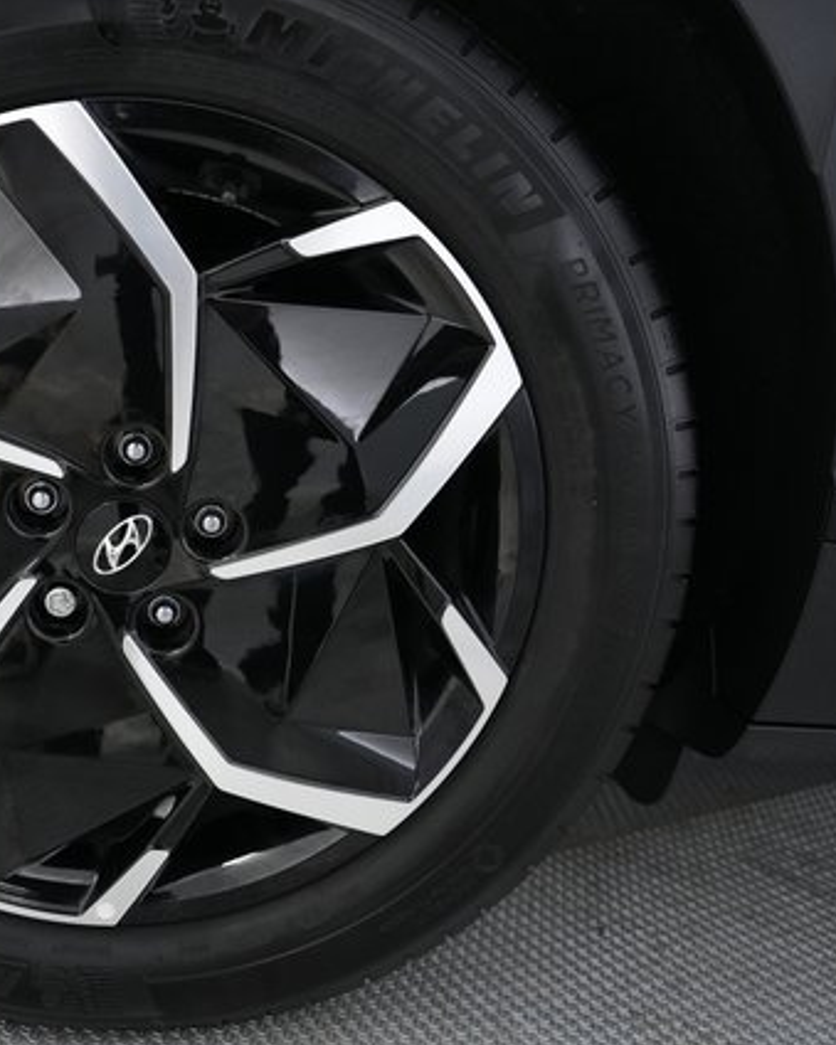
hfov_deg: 41.4
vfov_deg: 52.9
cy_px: 522
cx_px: 163
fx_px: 1052
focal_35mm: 34
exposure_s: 1/160
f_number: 2.8
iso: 4000
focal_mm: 24
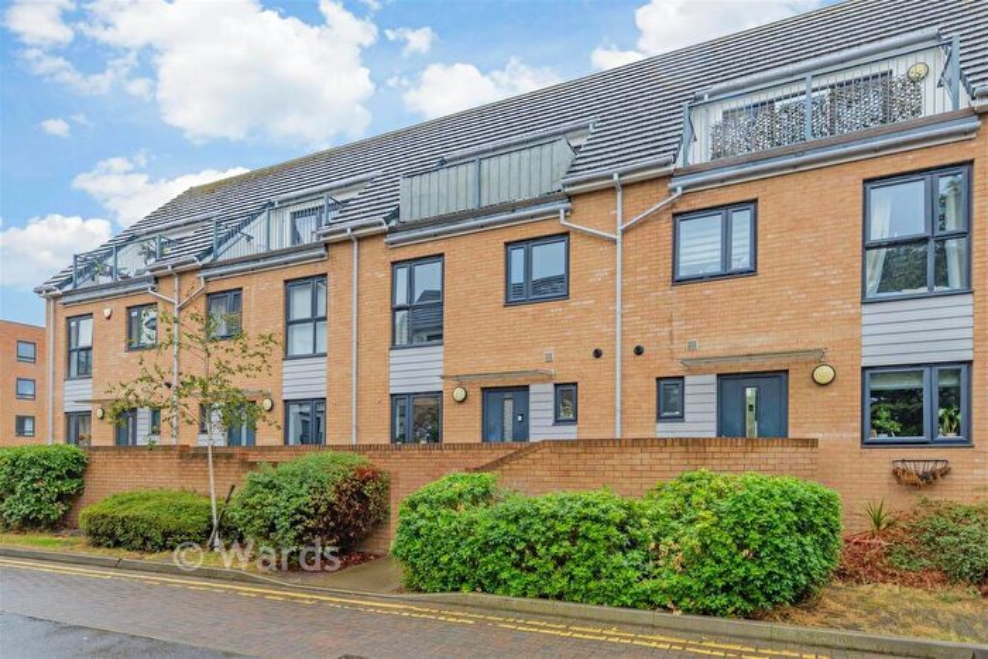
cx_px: 494
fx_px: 384
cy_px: 330
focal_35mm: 14
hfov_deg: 104.2
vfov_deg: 81.2
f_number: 8
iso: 125
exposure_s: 1/50
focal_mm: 14
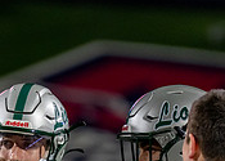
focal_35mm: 863
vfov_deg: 1.7
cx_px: 2
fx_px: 5515
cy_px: 208
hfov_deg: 2.3
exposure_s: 1/1250
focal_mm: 200
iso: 2000
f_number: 2.8
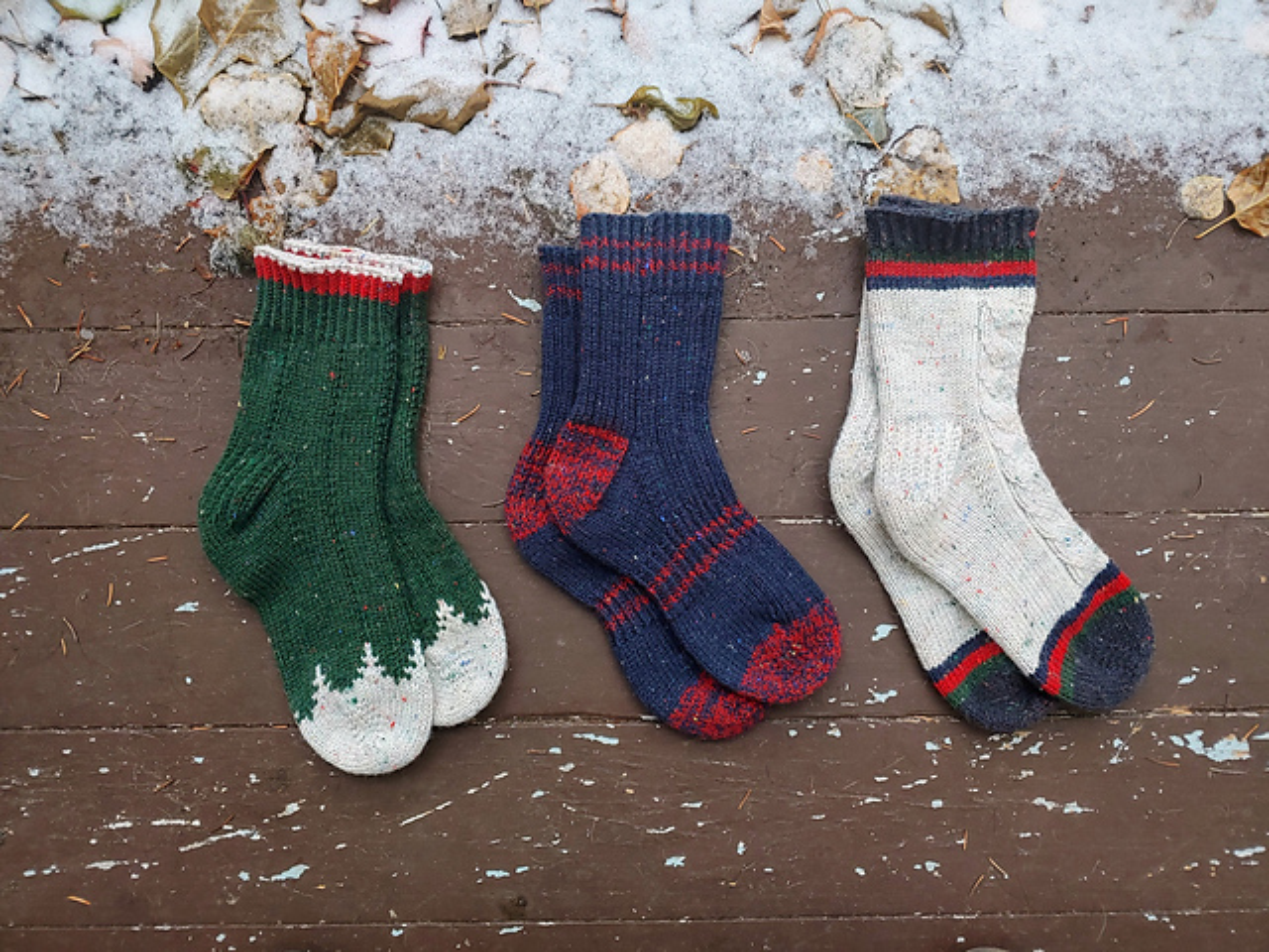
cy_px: 476
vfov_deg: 54.9
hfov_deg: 69.4
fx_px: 916
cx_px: 634
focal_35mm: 25
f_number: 1.5
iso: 300
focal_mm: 4.23
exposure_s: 1/17
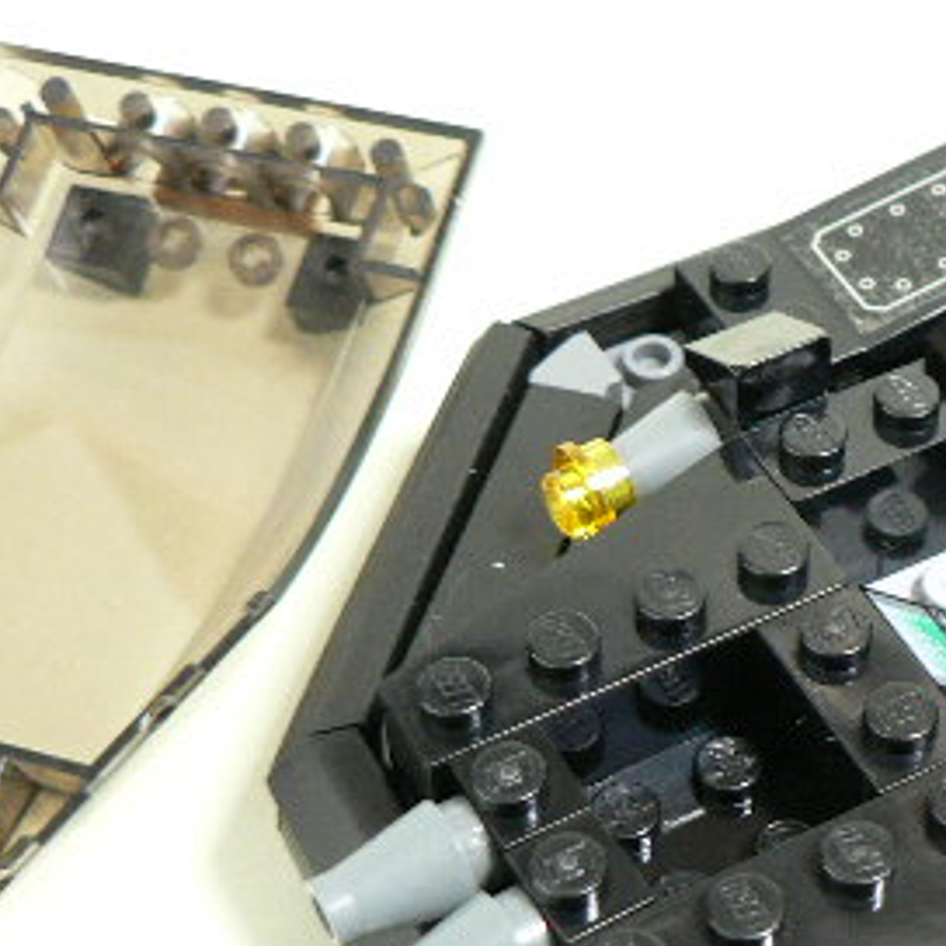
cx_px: 803
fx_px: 2319
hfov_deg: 22.6
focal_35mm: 75
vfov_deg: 22.9
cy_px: 661
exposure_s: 1/6
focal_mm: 6
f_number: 2.8
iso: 200
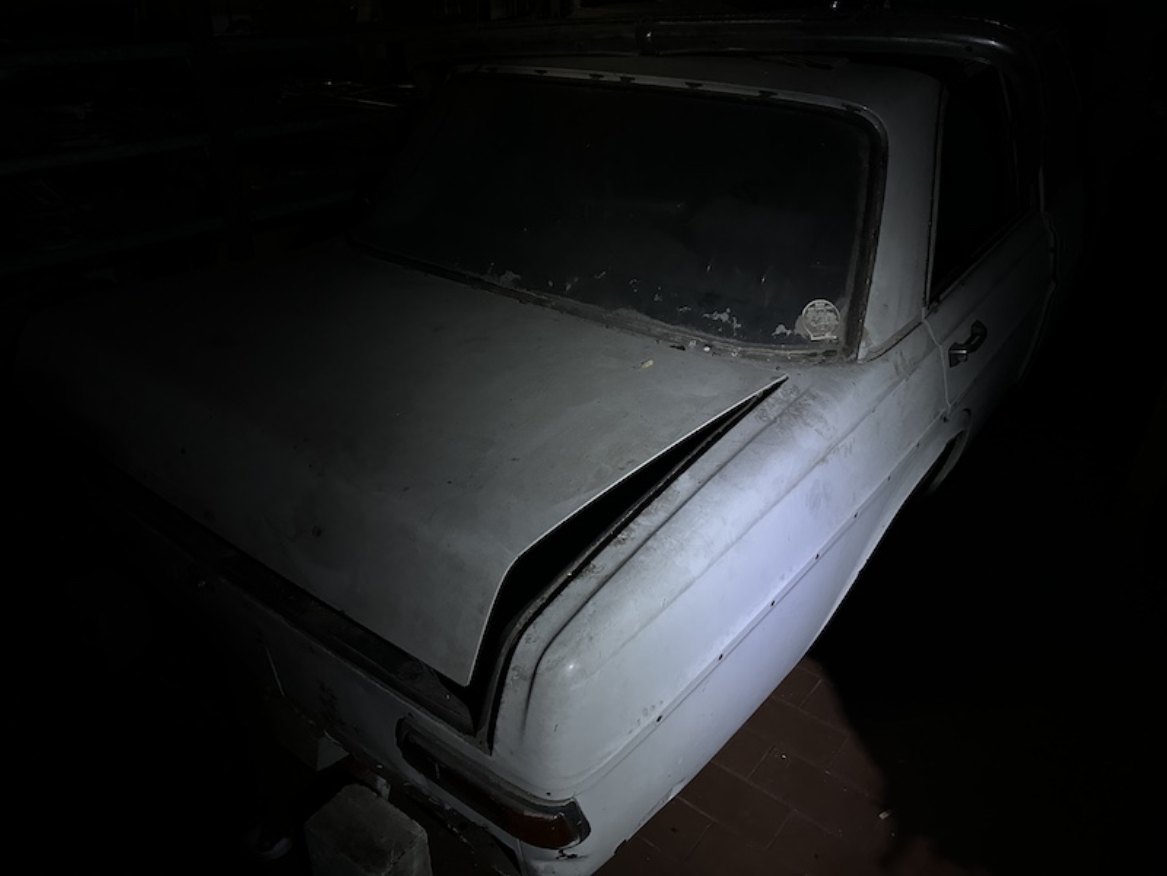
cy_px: 438
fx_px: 809
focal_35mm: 24
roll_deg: +0.2
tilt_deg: -28.7
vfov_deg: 56.8
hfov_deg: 71.6
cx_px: 584
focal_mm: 6.86
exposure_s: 1/30
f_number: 1.78
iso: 1600
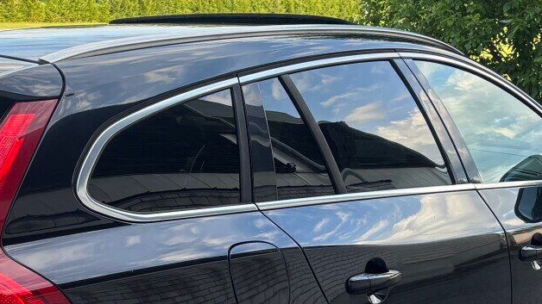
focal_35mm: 88
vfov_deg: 13.7
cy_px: 251
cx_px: 127
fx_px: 1264
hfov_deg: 23.9
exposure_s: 1/556
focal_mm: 5.96
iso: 50
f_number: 1.6
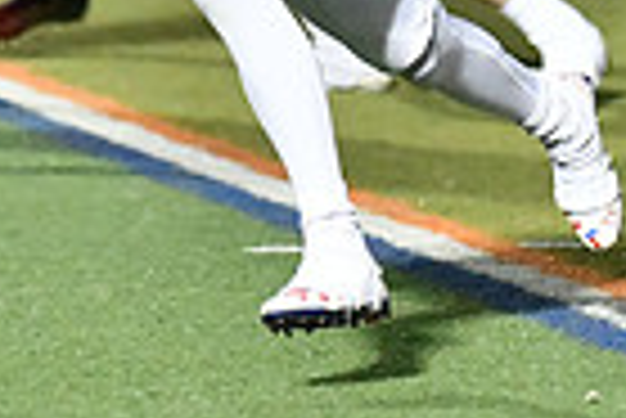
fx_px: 11227
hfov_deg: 3.2
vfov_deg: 2.1
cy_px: -142
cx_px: 297
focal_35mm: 645
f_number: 3.2
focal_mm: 155
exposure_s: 1/3200
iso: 14400
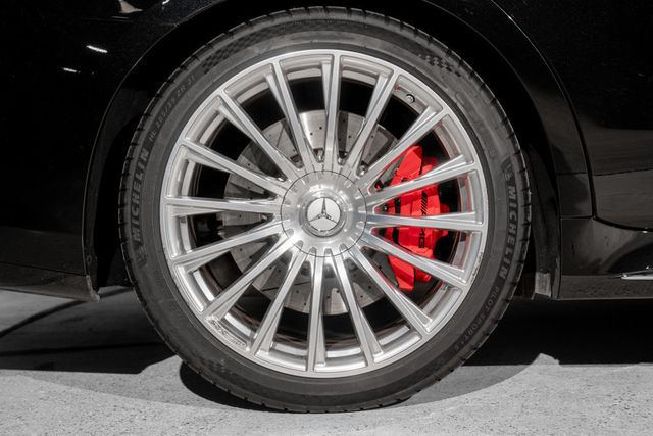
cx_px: 326
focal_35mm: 57
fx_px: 1034
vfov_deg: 23.8
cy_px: 218
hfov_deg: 35.0
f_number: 5.6
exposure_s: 1/50
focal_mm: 57
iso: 320
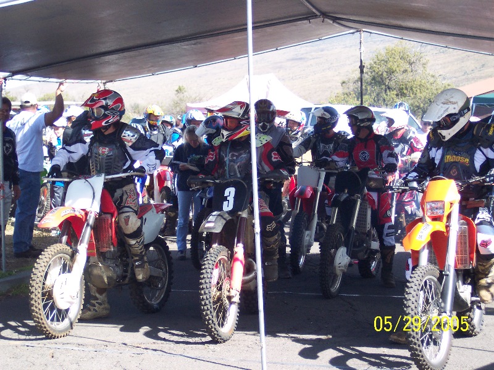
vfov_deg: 16.6
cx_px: 247
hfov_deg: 22.0
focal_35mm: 89
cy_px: 185
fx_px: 1270
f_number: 4.1
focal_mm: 18.7
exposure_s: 1/250
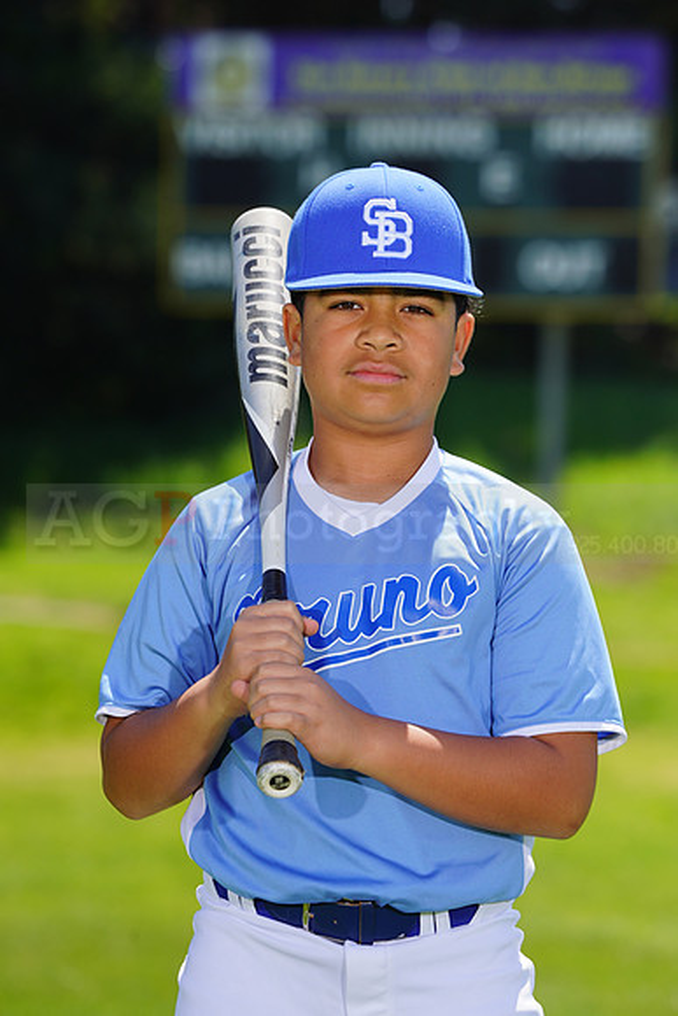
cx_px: 339
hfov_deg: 4.9
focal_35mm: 282
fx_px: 7961
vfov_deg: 7.3
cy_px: 508
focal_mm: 282
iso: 100
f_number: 8
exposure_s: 1/250
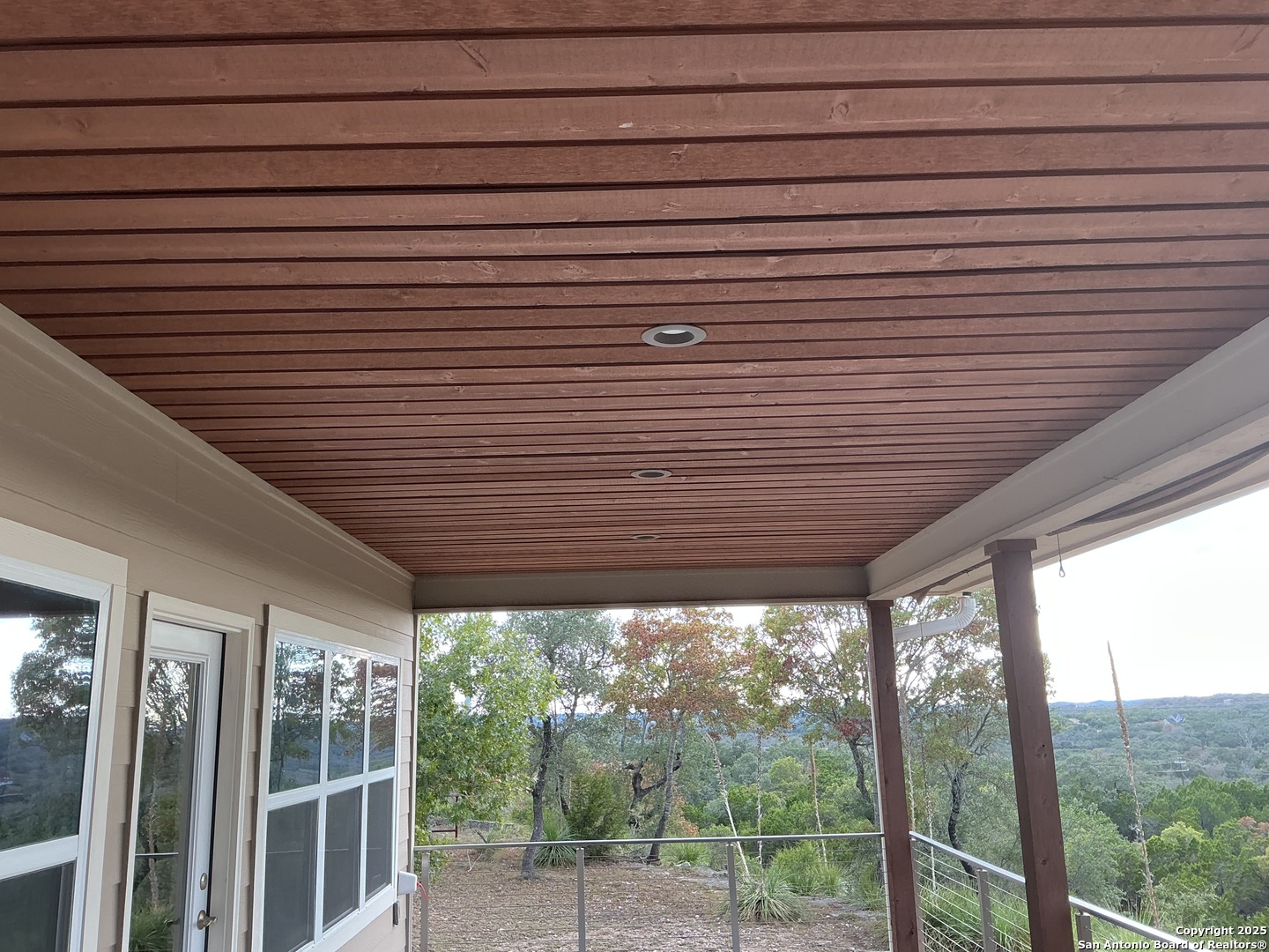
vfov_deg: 48.2
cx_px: 634
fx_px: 1063
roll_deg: +1.9
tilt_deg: +13.8
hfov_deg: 61.7
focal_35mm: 29
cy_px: 476
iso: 20
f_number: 1.8
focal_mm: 3
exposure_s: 1/120
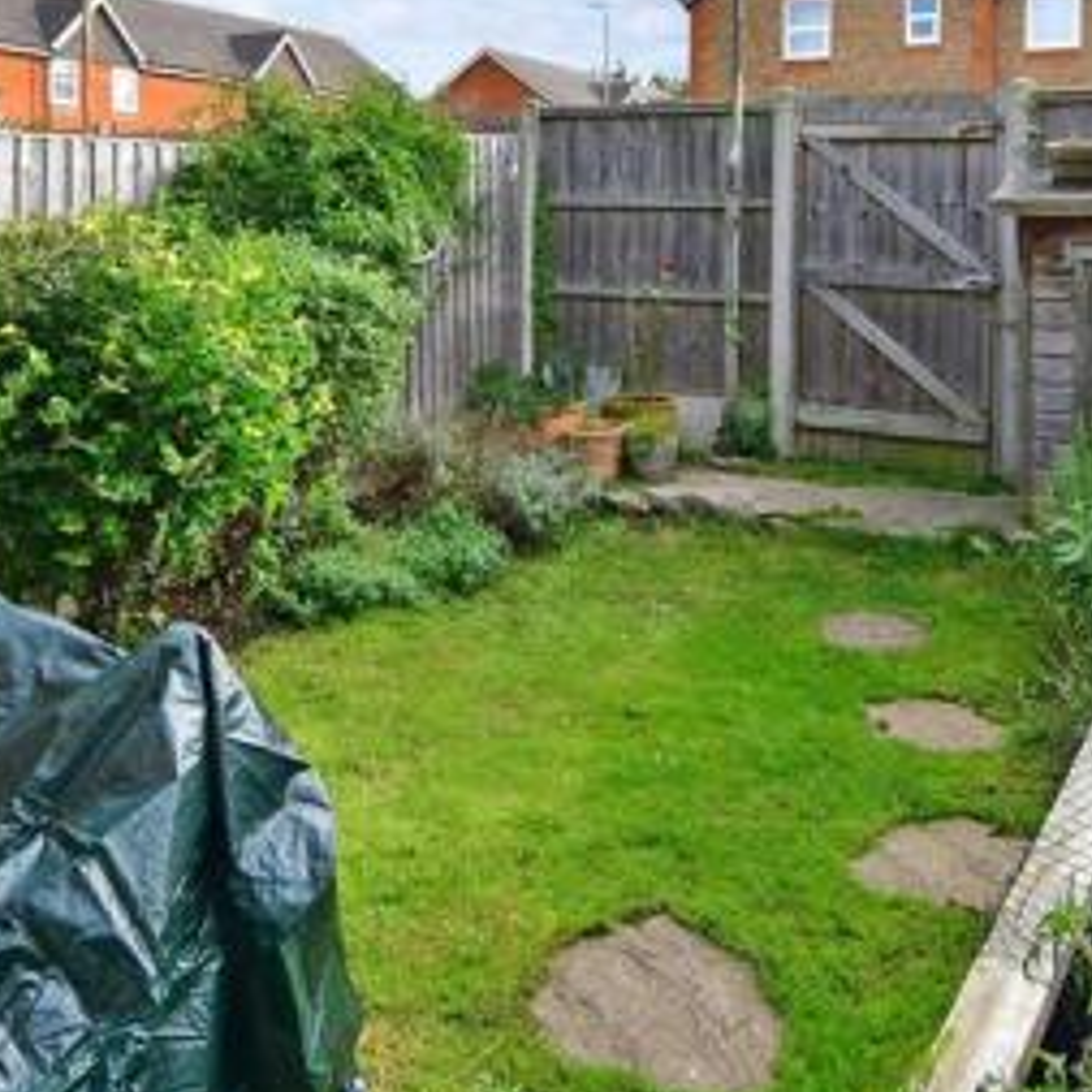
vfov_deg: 47.3
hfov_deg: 49.7
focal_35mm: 33
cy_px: 231
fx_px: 1178
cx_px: 552
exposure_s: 1/80
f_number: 7.1
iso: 100
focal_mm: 10
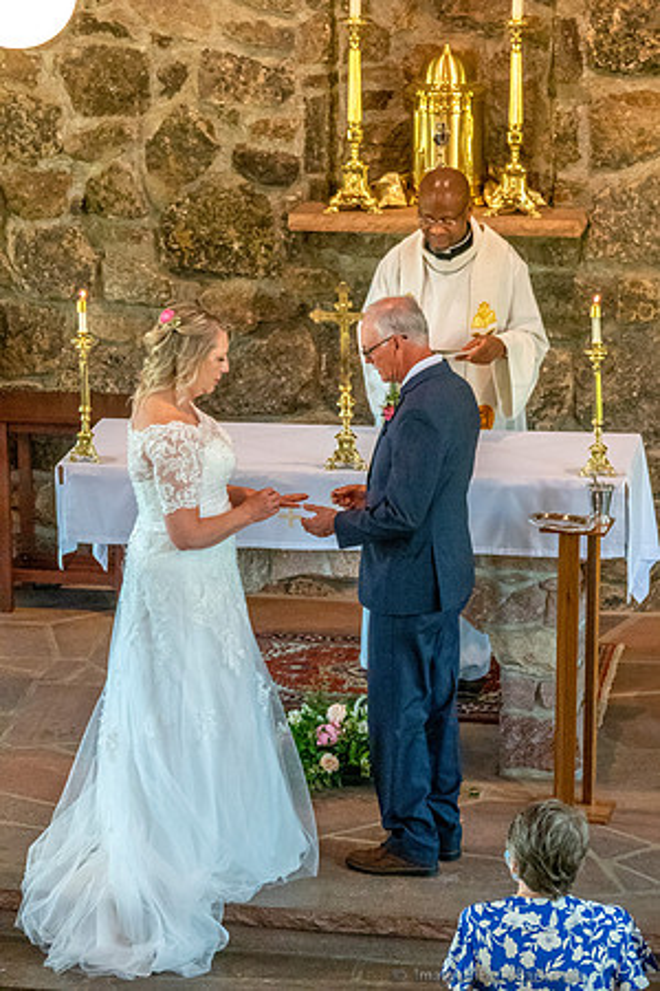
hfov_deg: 12.8
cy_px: 496
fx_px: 2942
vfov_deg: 19.1
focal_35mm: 107
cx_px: 330
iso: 2000
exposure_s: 1/125
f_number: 4
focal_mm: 39.42
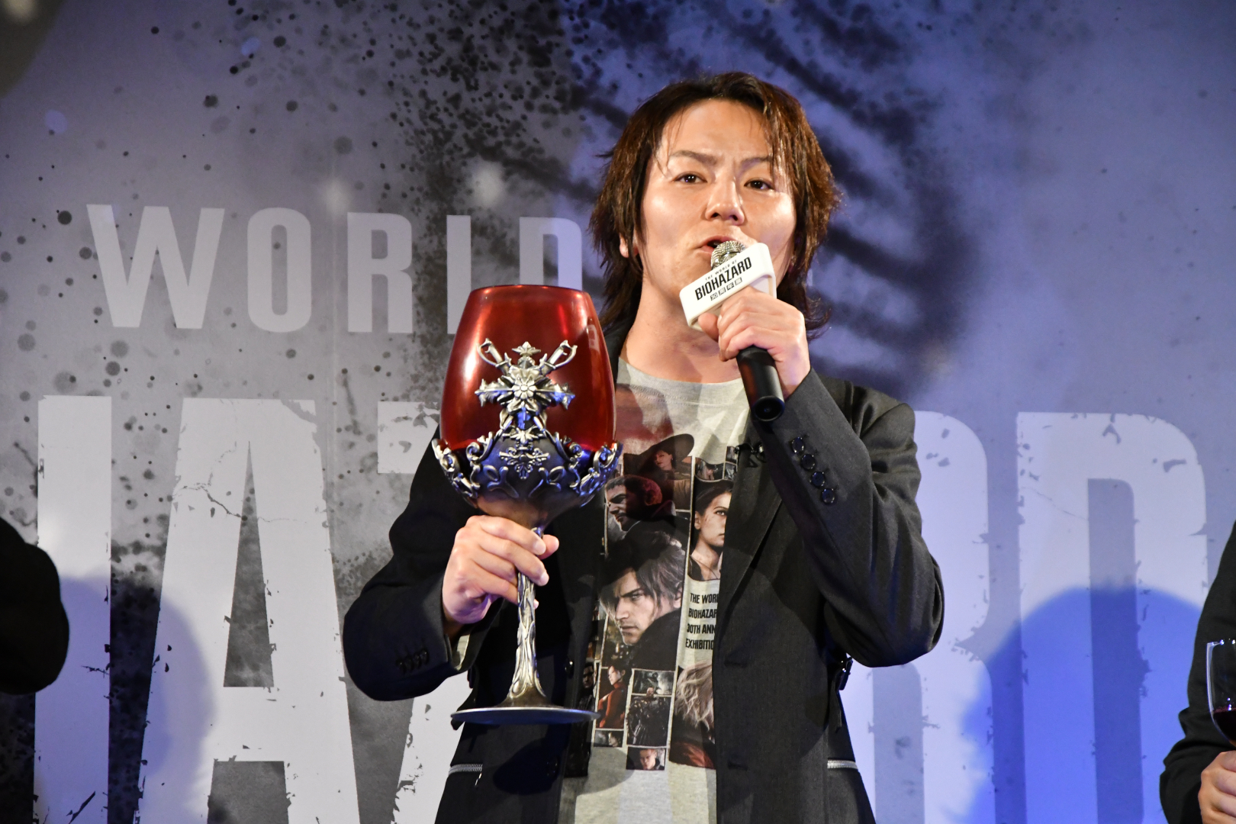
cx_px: 618
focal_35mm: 174
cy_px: 412
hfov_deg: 11.8
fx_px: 5974
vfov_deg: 7.9
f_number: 8
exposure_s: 1/125
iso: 4000
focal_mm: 116
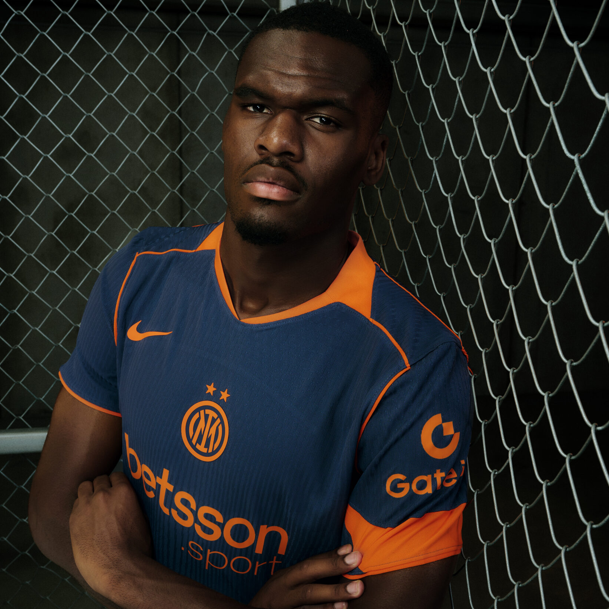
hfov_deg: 40.9
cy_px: 334
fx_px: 816
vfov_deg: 40.9
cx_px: 299
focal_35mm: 41
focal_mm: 31
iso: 160
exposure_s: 1/160
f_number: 9
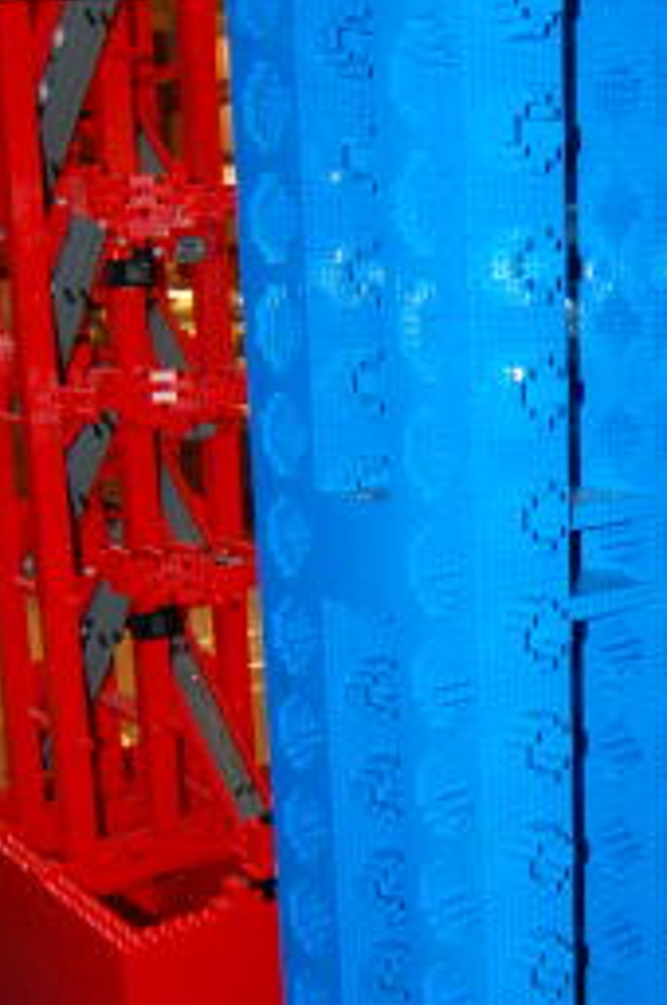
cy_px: 550
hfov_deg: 29.0
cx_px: 547
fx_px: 1254
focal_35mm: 45
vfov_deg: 43.6
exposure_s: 1/60
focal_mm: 12
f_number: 4
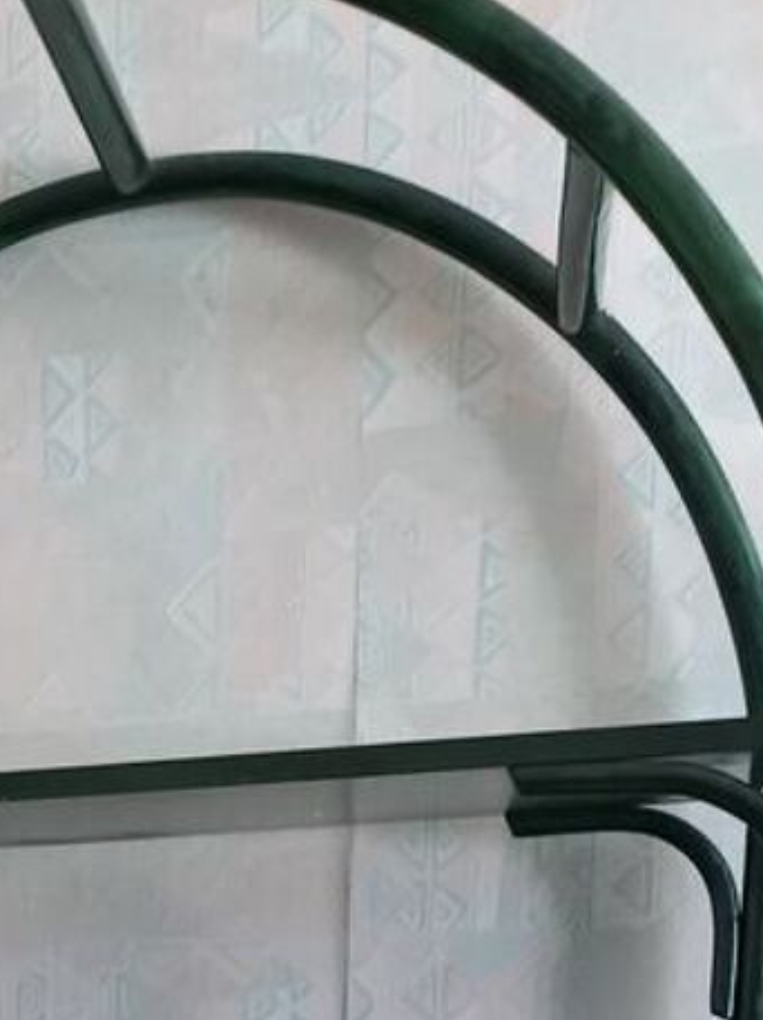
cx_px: -221
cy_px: 1447
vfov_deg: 22.7
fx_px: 2148
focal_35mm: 73
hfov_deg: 18.7
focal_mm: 4.65
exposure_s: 1/33.3
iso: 400
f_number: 1.8
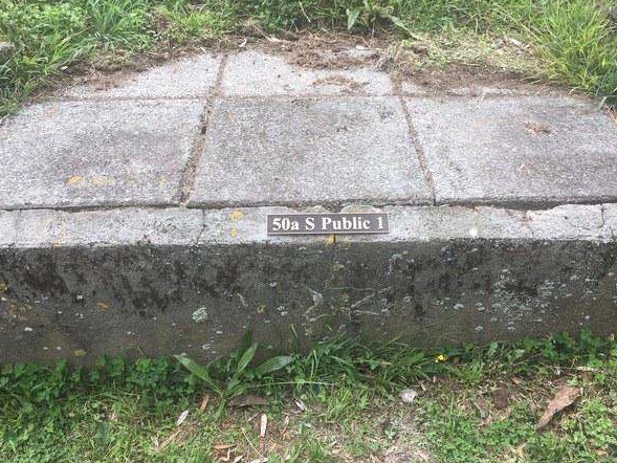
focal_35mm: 32
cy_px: 218
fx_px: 570
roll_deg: -2.6
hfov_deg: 56.8
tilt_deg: -35.3
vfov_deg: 44.2
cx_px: 311
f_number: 2.2
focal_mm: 4.15
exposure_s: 1/394
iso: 25
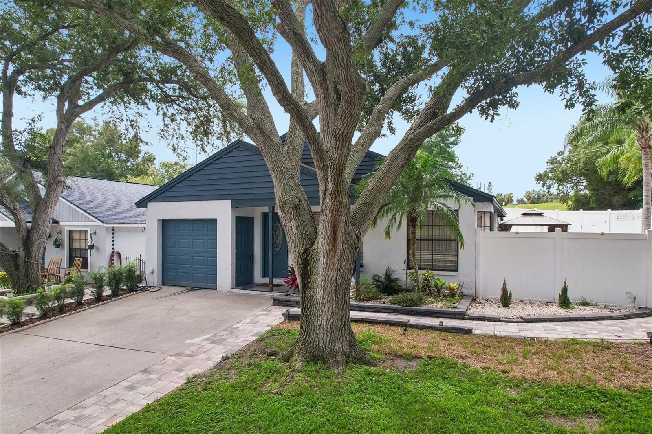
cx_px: 326
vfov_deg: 57.2
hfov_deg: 78.6
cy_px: 217
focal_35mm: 22
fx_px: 398
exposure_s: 1/640
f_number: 2.8
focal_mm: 8.4
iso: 800
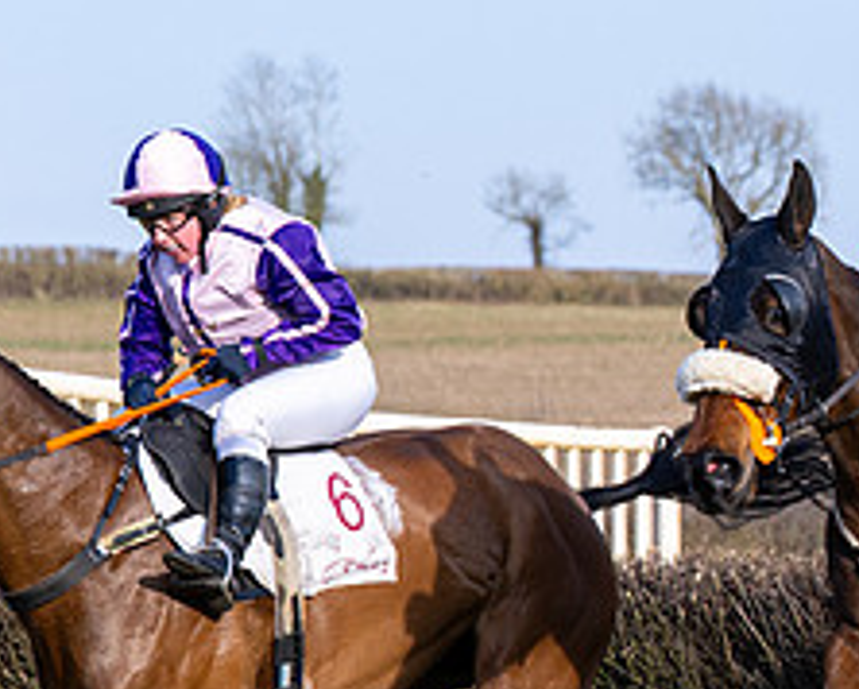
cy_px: 420
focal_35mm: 266
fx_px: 6768
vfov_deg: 5.8
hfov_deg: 7.2
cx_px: 883
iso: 250
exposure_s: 1/1600
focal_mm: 70
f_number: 4
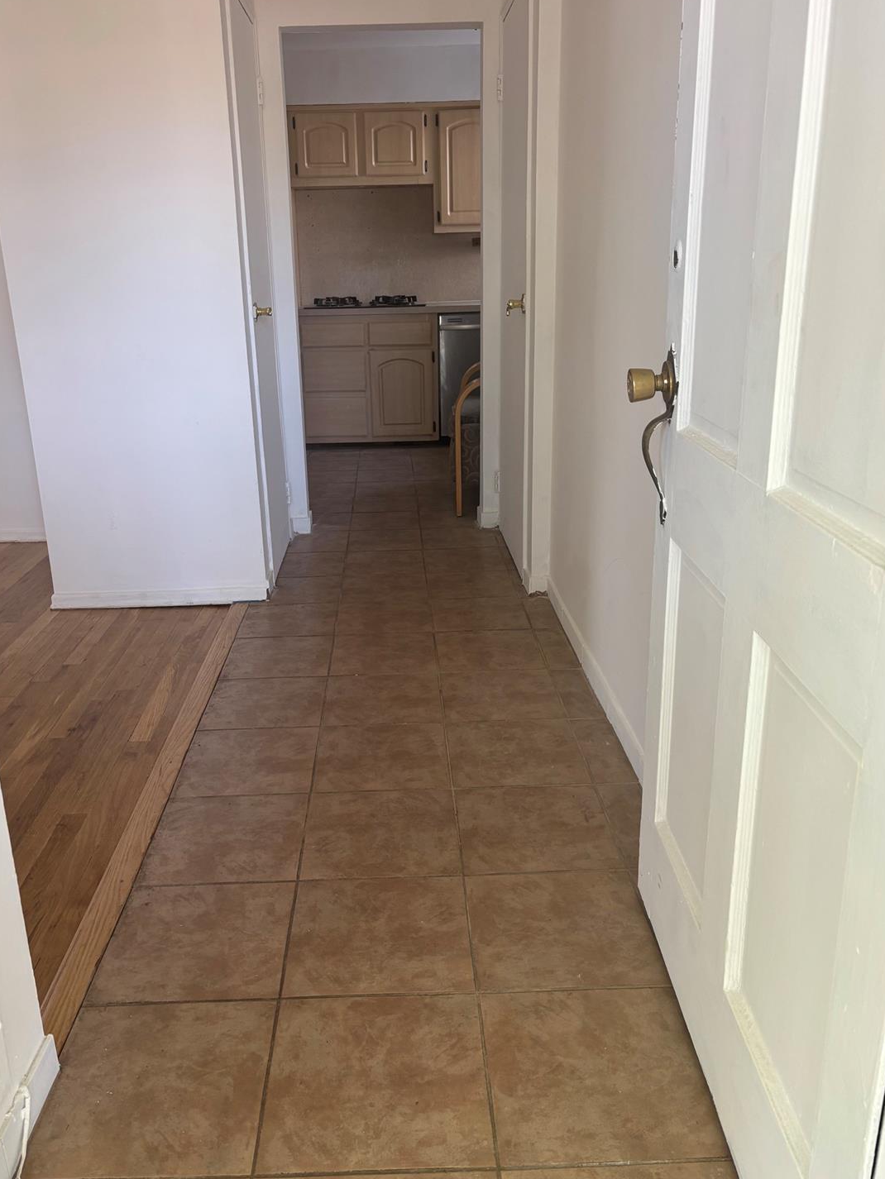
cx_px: 419
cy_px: 570
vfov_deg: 63.4
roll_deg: +1.0
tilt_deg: -18.3
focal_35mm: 28
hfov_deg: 49.7
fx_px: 954
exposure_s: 1/121
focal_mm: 5.96
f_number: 1.6
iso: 80
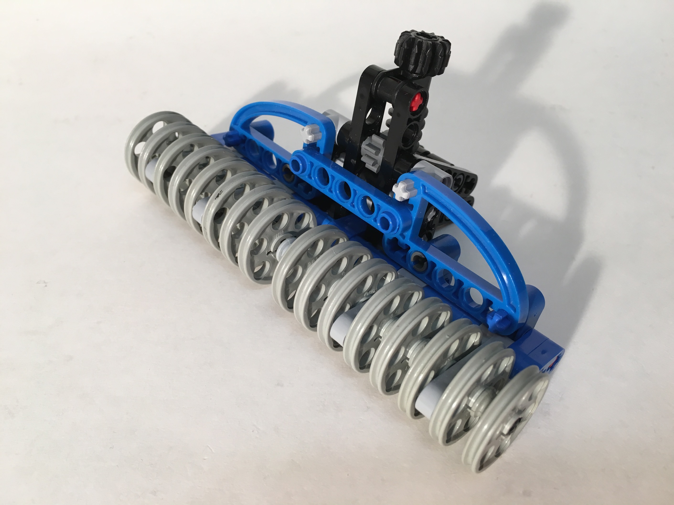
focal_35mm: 29
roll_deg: +0.1
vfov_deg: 48.2
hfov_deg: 61.7
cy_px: 252
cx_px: 337
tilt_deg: -44.6
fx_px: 565
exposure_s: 1/33
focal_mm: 4.15
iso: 25
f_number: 2.2
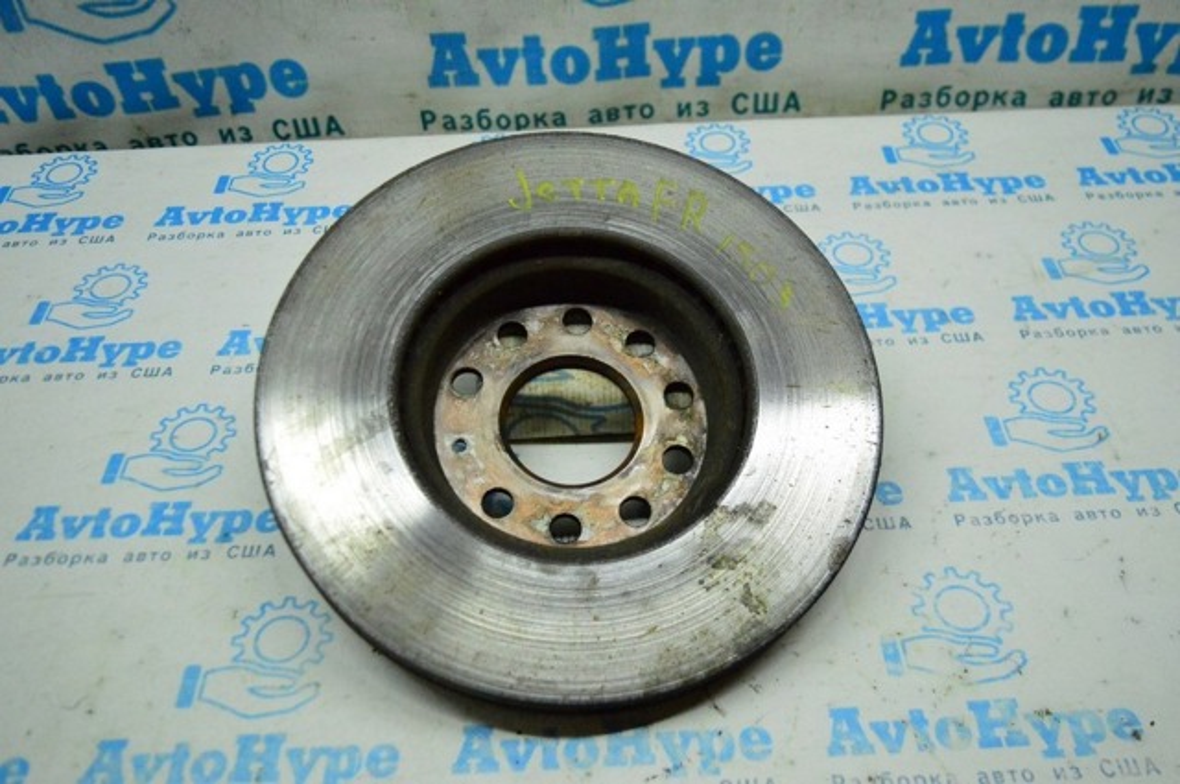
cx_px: 590
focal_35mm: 33
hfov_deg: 57.3
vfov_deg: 39.9
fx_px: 1080
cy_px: 392
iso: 6400
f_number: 4
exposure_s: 1/1250
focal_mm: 22
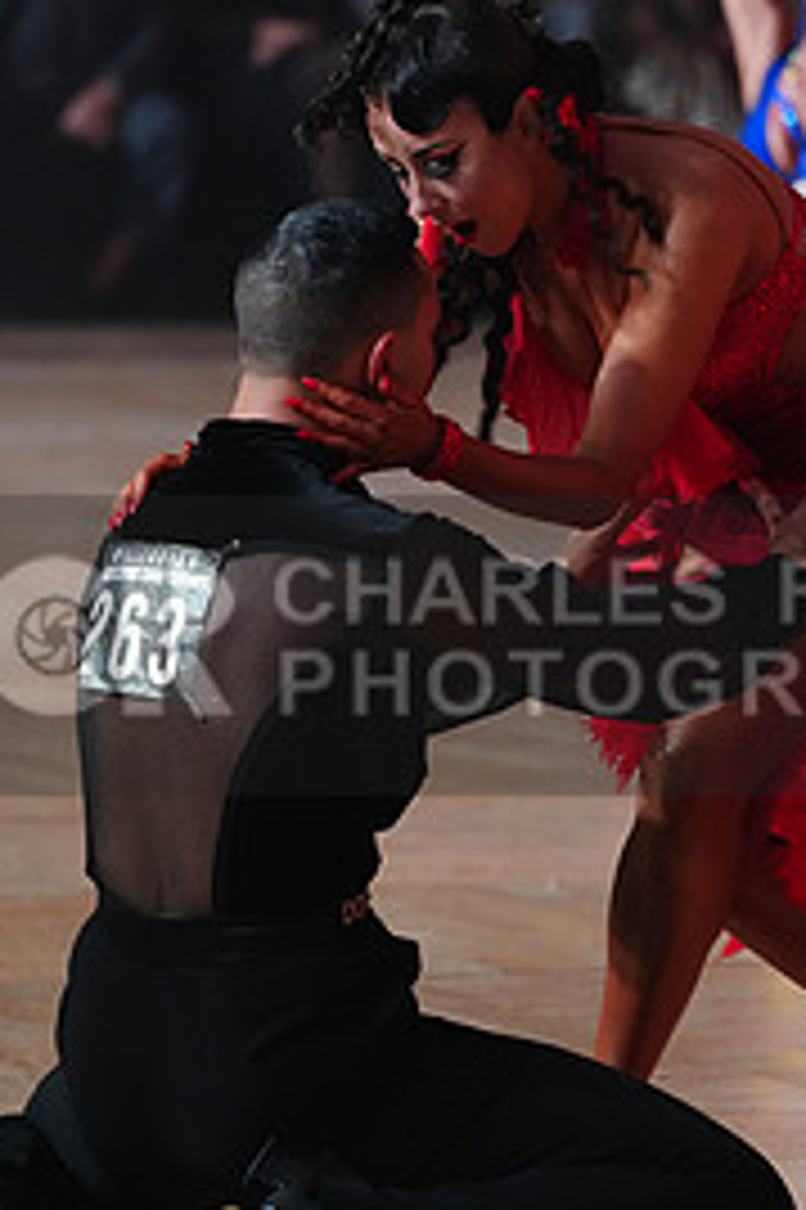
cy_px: 648
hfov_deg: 3.2
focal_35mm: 432
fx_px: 14526
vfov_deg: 4.8
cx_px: 552
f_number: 4
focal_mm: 200
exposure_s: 1/250
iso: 3200
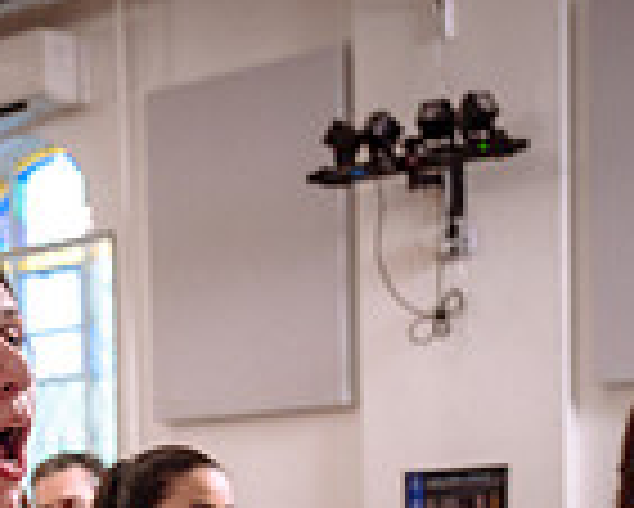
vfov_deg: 13.5
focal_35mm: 108
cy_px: 758
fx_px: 2028
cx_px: 90
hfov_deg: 17.6
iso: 1000
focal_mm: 28
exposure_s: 1/200
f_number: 2.8
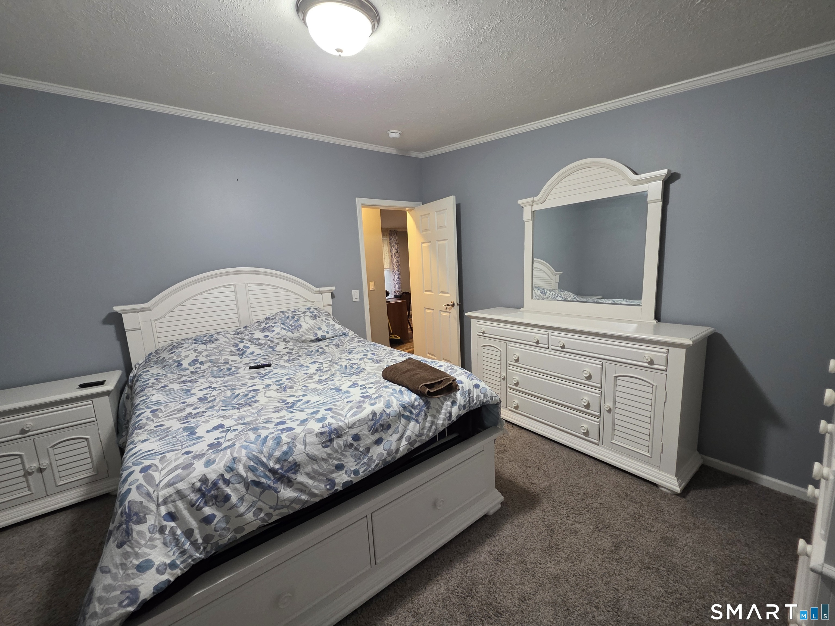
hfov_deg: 106.2
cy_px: 313
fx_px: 314
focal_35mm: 13
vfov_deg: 89.9
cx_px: 418
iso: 500
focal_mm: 2.2
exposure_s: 1/60
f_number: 1.9
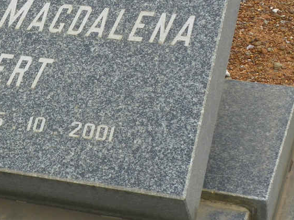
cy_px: 72
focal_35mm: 128
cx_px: 6
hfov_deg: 15.2
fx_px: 1087
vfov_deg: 11.6
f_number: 5
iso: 64
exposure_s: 1/200
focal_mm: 10.7
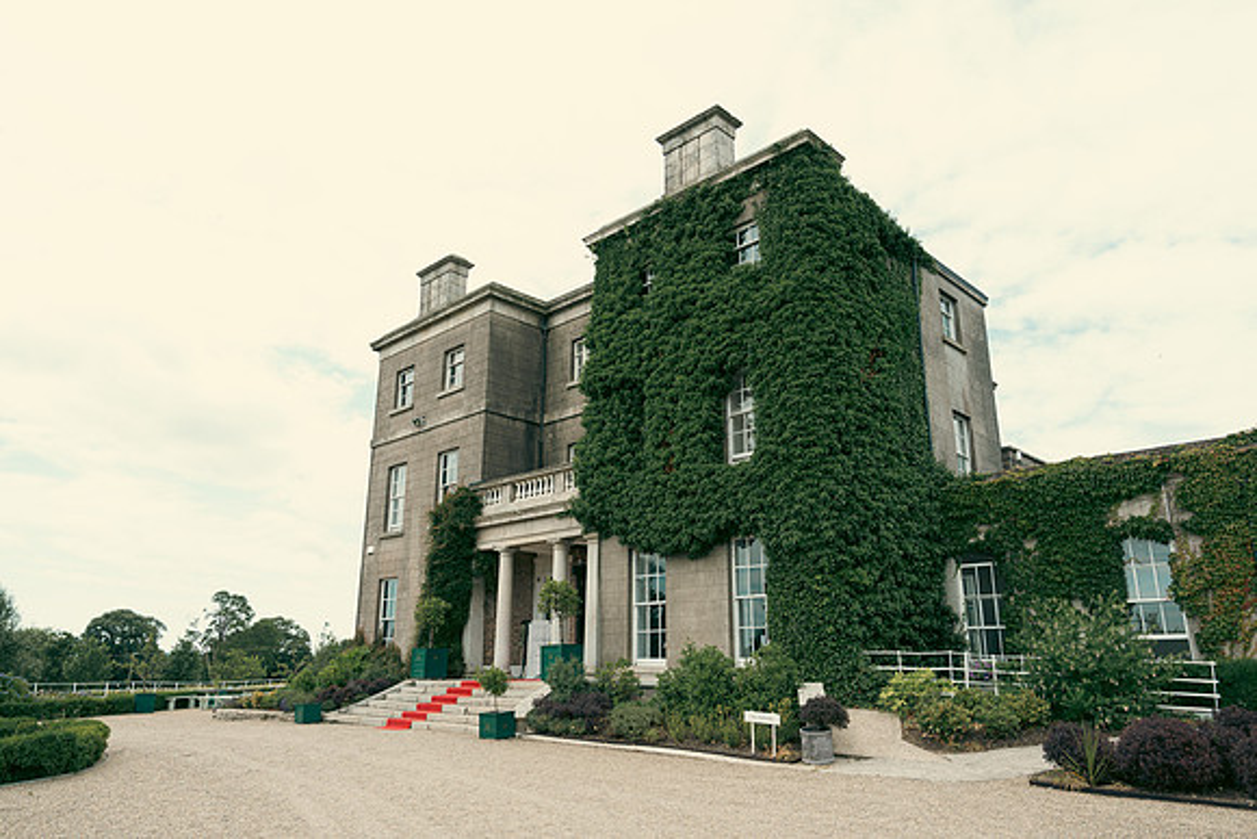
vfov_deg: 53.2
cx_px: 628
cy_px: 420
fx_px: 838
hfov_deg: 73.7
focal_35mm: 24
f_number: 3.5
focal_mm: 24
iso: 125
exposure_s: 1/500
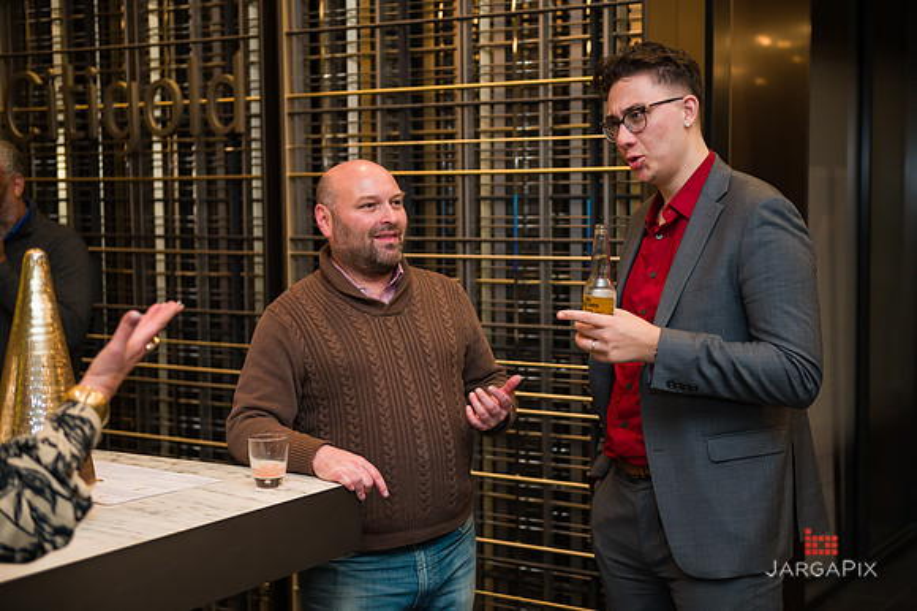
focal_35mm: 56
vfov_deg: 24.2
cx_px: 458
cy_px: 306
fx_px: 1426
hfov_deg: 35.7
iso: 400
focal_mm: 56
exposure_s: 1/160
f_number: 3.2
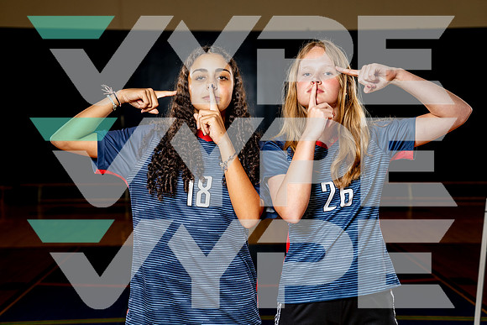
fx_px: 855
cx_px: 244
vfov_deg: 21.5
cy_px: 162
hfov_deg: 31.8
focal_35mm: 63
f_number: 4
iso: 100
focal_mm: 62
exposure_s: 1/250
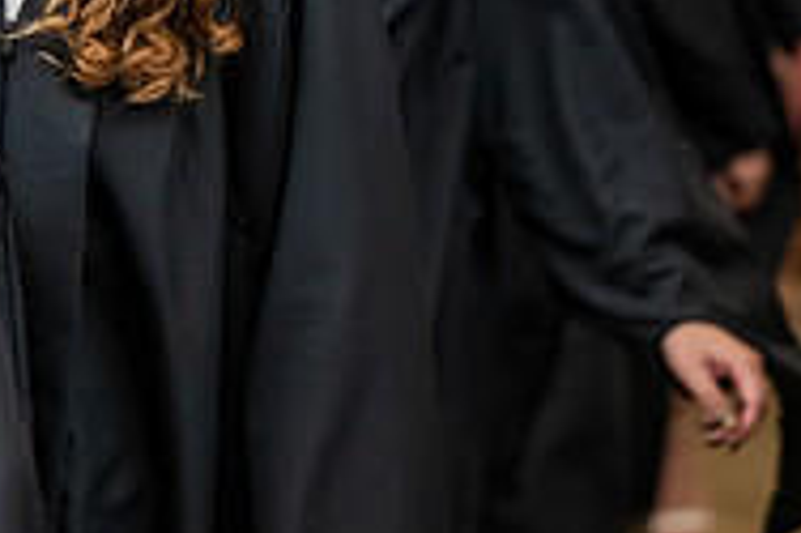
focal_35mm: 315
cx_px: 145
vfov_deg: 4.3
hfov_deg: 6.5
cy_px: -83
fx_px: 7002
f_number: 3.2
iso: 1250
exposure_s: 1/200
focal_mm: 102
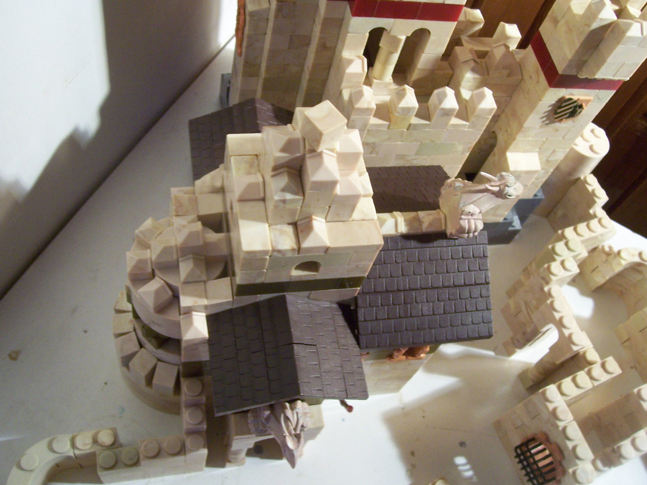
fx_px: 654
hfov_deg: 52.6
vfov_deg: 40.7
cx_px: 324
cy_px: 237
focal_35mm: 35
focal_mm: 5.6
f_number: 2.7
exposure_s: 1/15
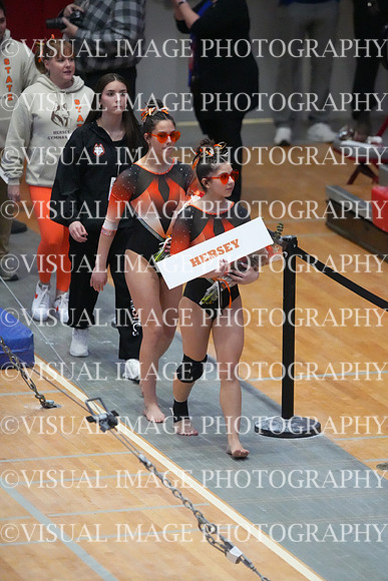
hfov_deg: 4.6
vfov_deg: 6.9
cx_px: 194
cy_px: 290
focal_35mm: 300
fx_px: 4847
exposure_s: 1/1600
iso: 20000
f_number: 3.5
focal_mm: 300
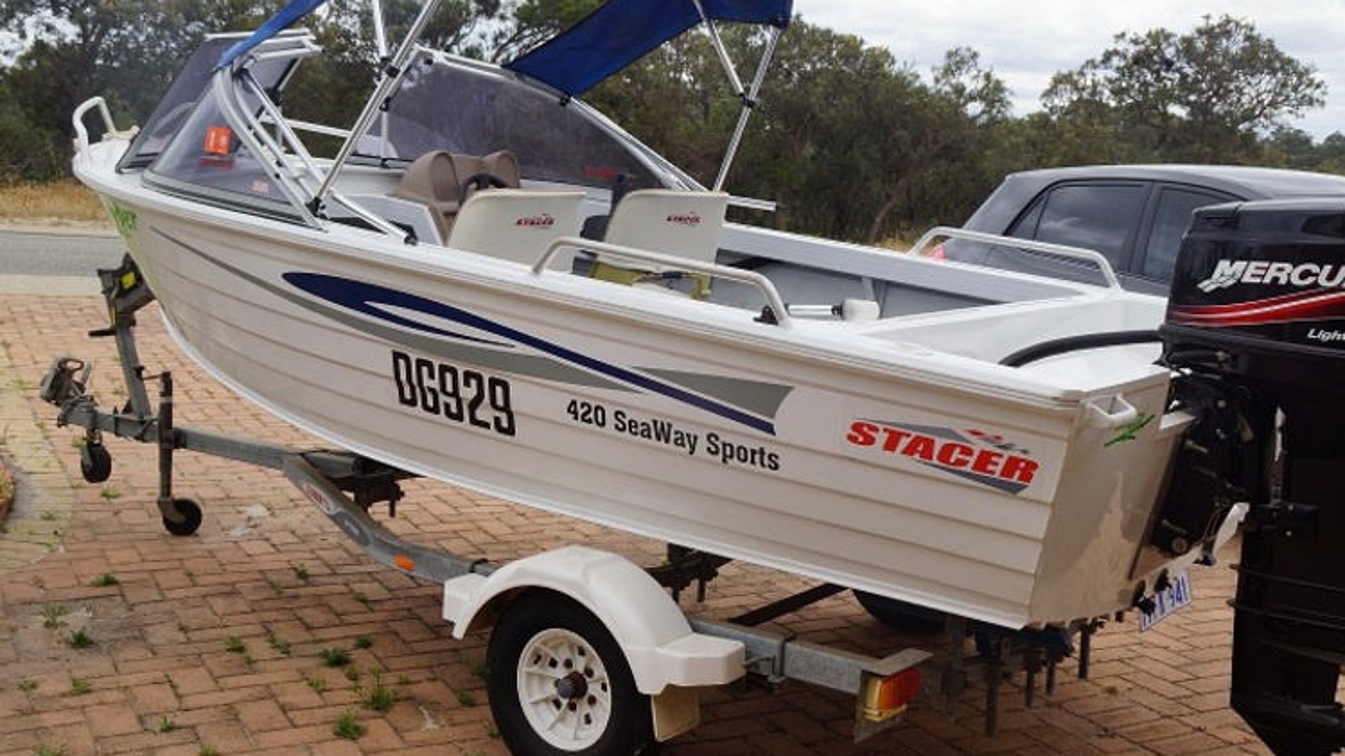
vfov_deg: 25.4
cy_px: 319
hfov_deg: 43.7
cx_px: 690
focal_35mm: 47
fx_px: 1676
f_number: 13
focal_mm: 28
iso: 100
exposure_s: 1/125
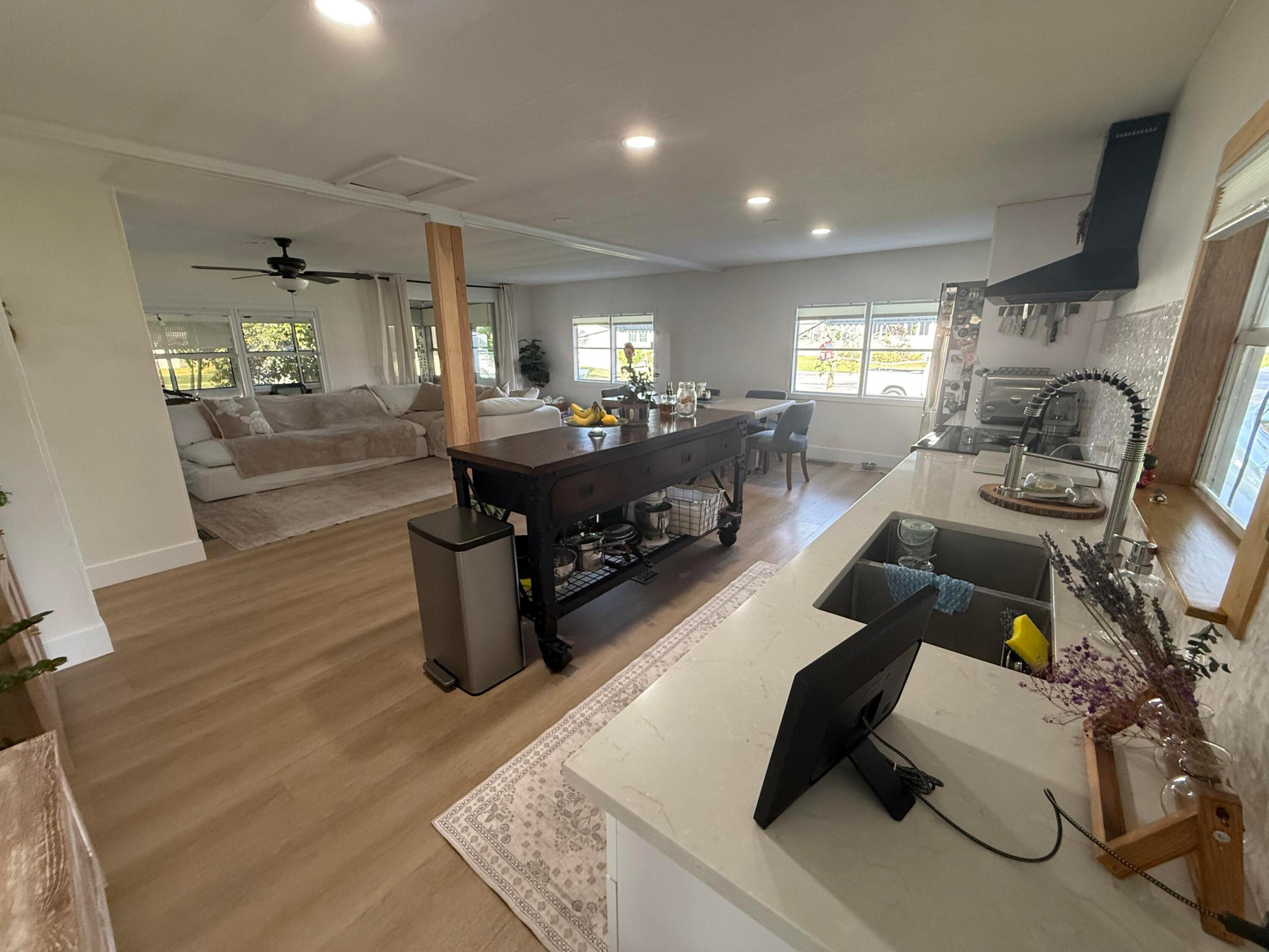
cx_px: 634
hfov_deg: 102.1
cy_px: 476
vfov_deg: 85.7
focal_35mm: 14
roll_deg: -0.1
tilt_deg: -14.7
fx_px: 513
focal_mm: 2.22
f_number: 2.2
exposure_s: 1/120
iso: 400
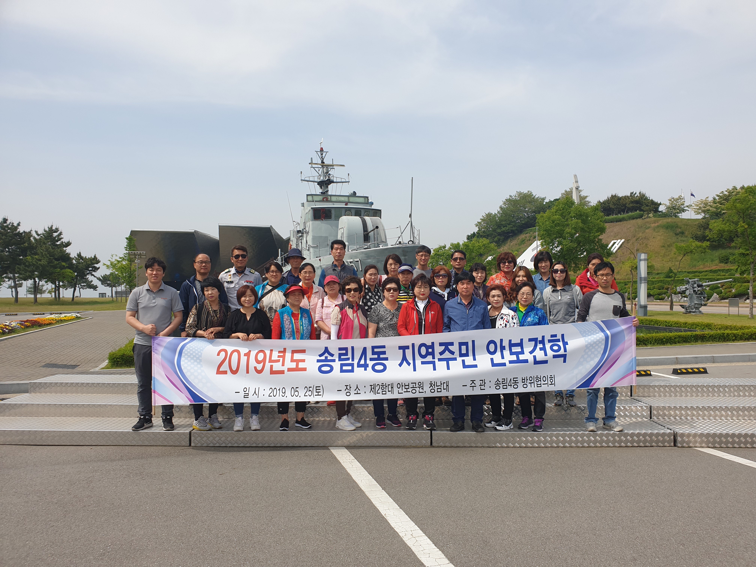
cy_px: 284
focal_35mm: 26
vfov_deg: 53.1
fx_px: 568
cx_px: 378
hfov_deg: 67.3
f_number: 2.4
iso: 50
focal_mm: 4.3
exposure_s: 1/1544
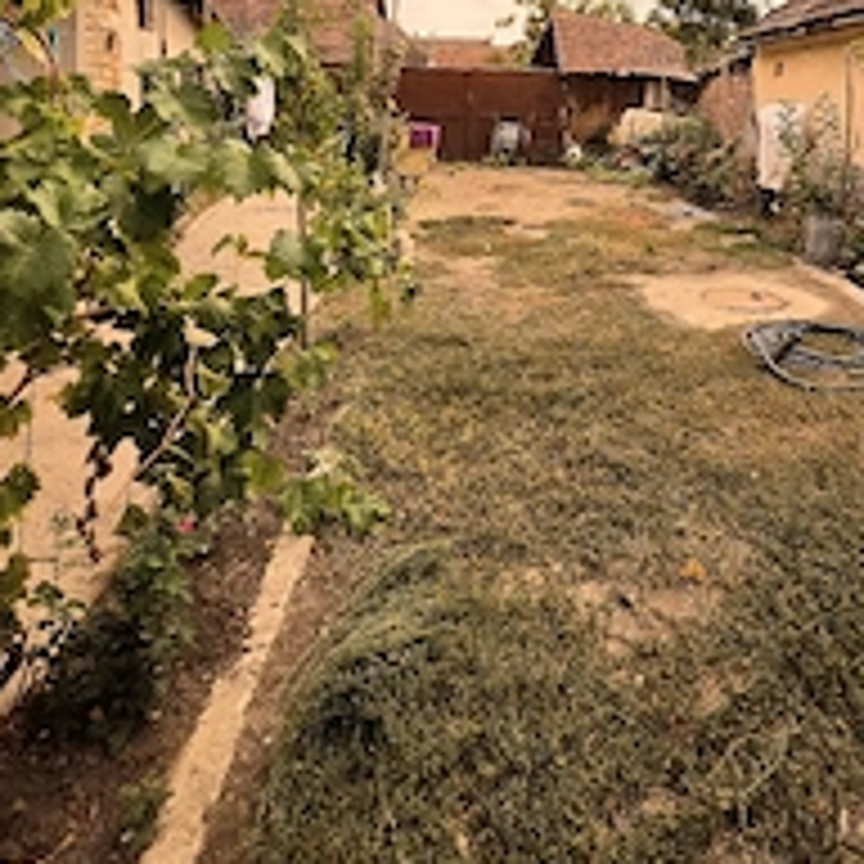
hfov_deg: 63.7
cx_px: 562
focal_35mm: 24
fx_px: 678
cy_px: 180
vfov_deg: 60.1
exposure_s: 1/5000
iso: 32
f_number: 1.9
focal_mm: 2.2
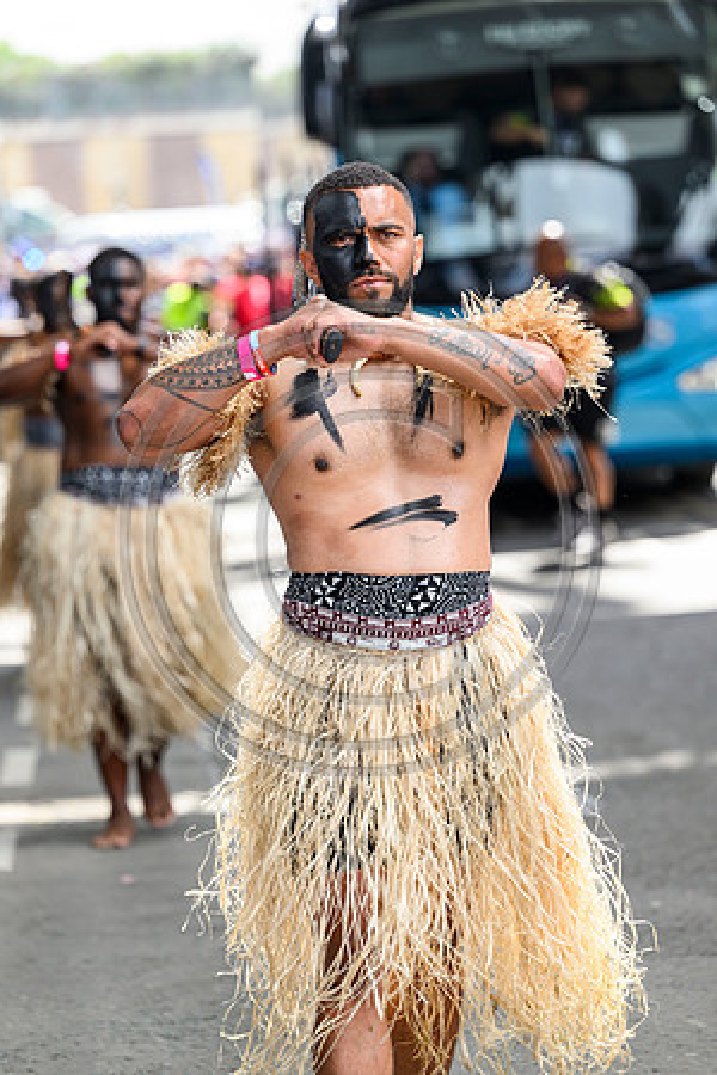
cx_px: 358
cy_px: 538
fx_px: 4033
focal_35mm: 135
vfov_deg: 15.2
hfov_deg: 10.2
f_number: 3.5
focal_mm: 135
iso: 500
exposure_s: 1/800
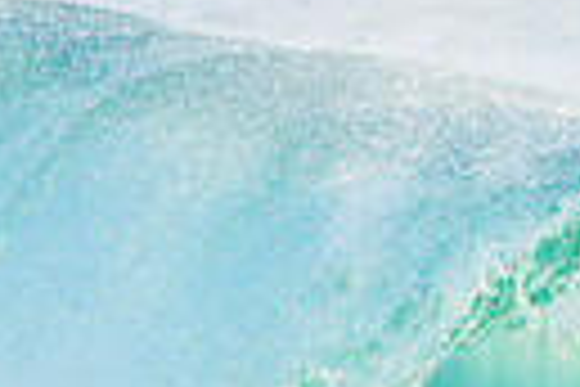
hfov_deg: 0.7
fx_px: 44479
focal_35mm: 2761
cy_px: 430
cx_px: 940
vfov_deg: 0.5
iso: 400
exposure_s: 1/2000
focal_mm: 500
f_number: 5.6
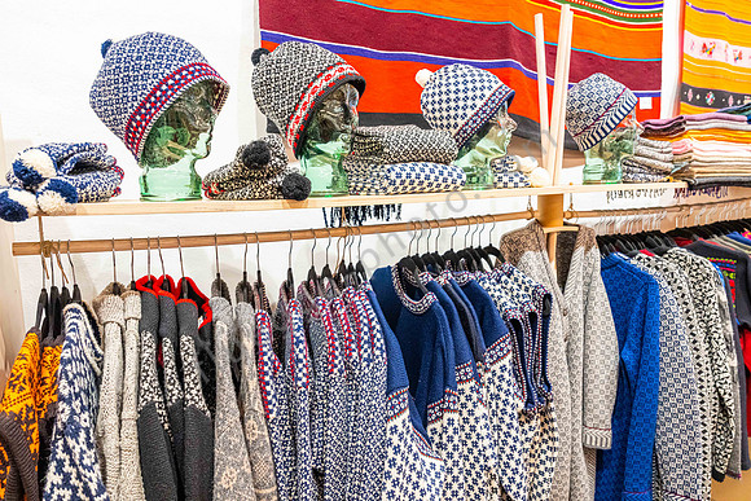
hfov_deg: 73.7
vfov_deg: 53.2
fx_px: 501
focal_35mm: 24
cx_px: 376
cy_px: 250
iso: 3200
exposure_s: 1/200
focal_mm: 24
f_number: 5.6
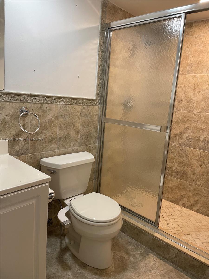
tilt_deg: -10.5
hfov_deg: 53.1
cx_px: 104
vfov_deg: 67.3
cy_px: 140
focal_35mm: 26
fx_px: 209
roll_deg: -5.0
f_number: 1.6
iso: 80
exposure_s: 1/60
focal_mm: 4.2
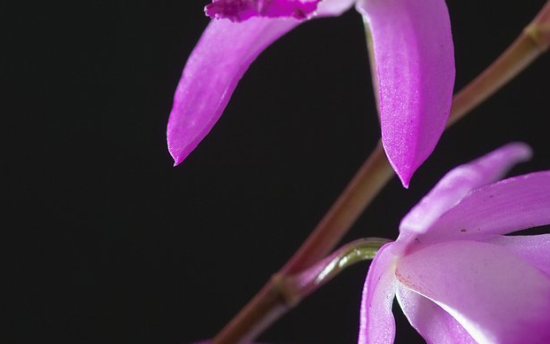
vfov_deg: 4.4
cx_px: 291
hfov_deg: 7.0
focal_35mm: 301
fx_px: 4511
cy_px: 156
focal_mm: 105
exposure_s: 1/60
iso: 100
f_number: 6.7
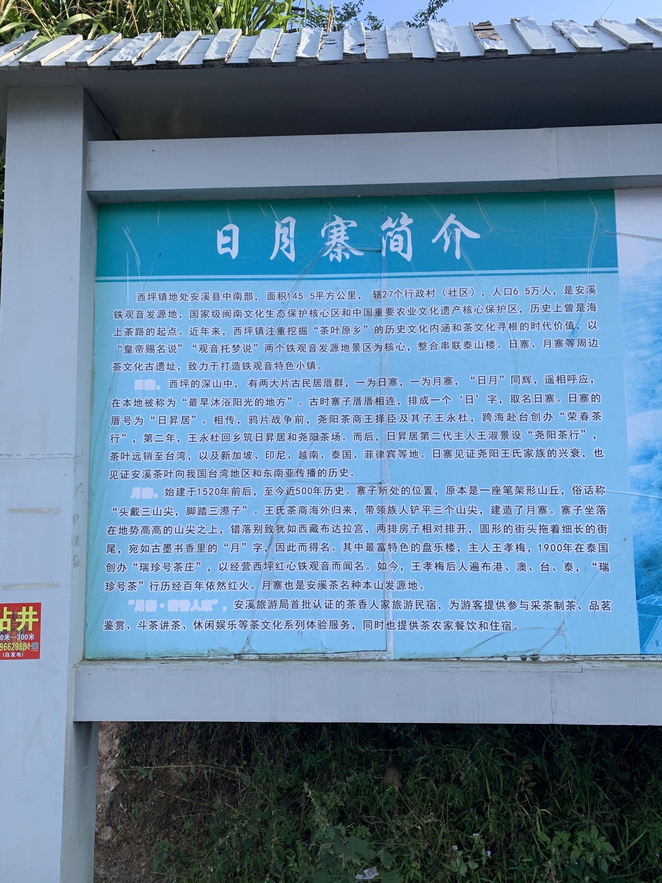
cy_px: 442
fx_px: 663
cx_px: 331
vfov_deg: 67.3
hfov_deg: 53.1
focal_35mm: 26
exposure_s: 1/467
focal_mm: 4.25
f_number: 1.8
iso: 25
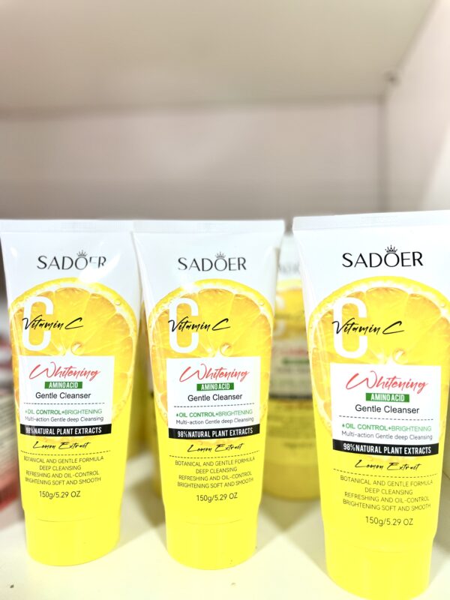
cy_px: 300
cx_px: 225
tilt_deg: -1.8
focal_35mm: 26
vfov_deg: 67.3
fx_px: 451
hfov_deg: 53.1
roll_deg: +2.1
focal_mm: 4.2
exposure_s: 1/60
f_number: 1.6
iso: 125
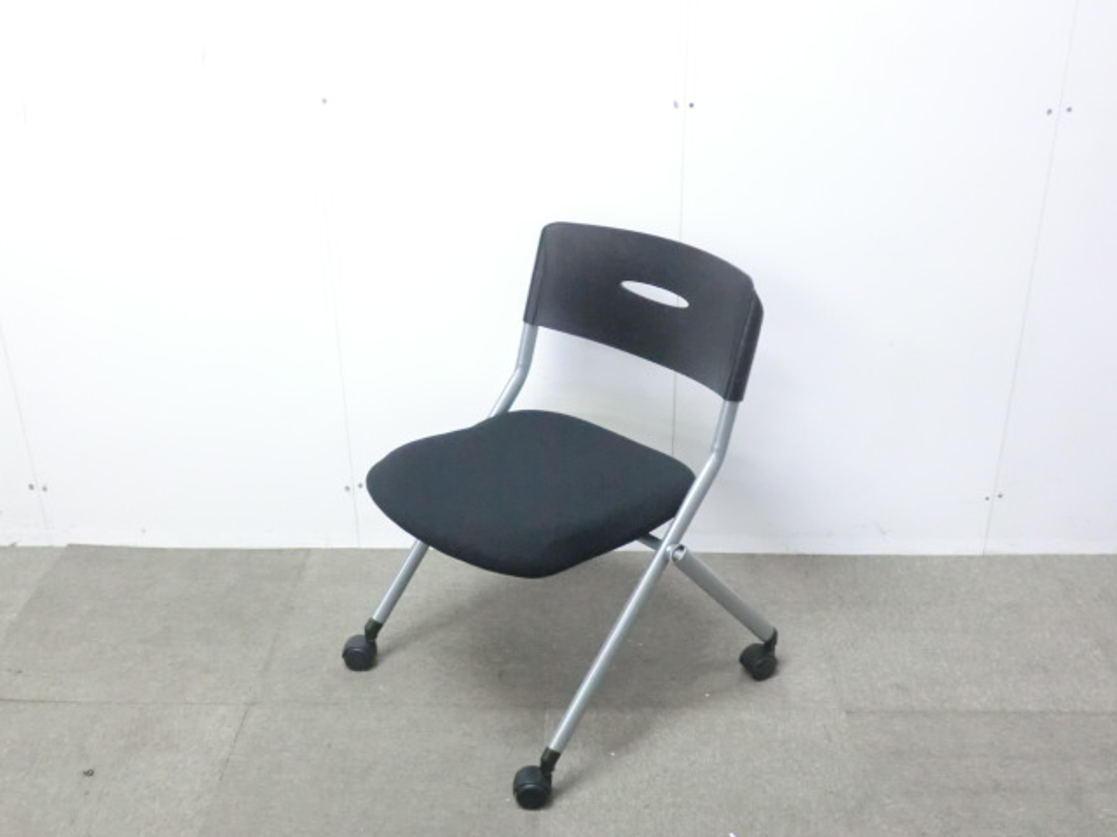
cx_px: 558
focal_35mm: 38
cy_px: 418
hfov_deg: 49.0
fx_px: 1226
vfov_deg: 37.7
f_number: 3.9
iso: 800
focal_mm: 6.9
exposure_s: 1/25
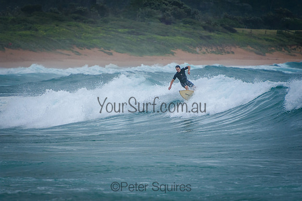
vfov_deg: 2.3
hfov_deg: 3.4
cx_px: 151
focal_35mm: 600
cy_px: 100
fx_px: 5034
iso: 450
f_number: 5.6
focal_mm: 400
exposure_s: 1/2000
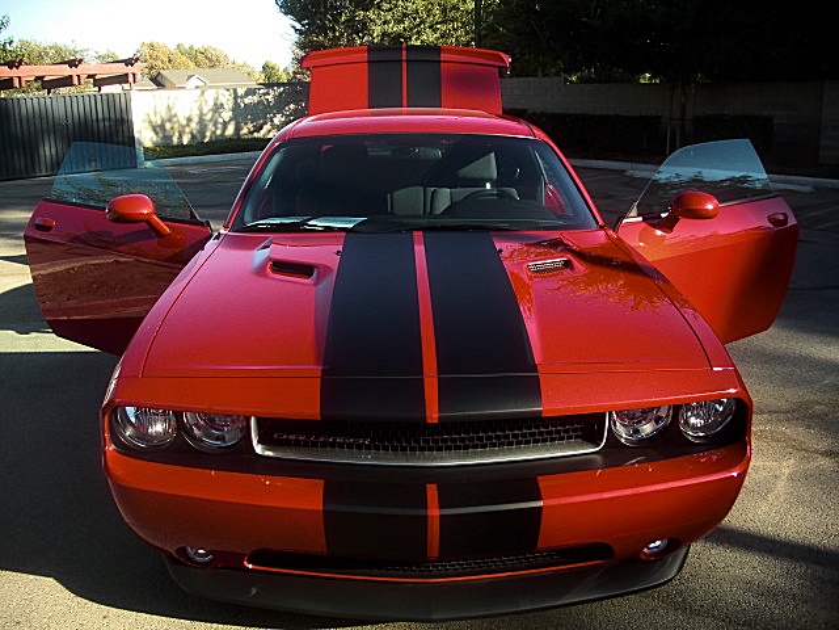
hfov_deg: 51.4
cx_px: 420
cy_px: 315
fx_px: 873
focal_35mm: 36
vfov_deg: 39.7
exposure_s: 1/250
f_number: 2.8
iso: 50
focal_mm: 6.3
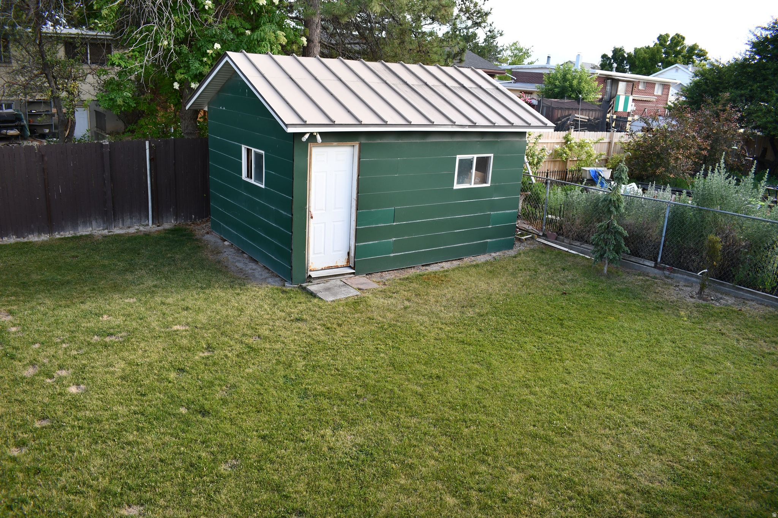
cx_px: 389
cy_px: 259
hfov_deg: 67.4
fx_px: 583
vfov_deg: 47.9
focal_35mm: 27
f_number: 5.6
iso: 200
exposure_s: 1/125
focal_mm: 18
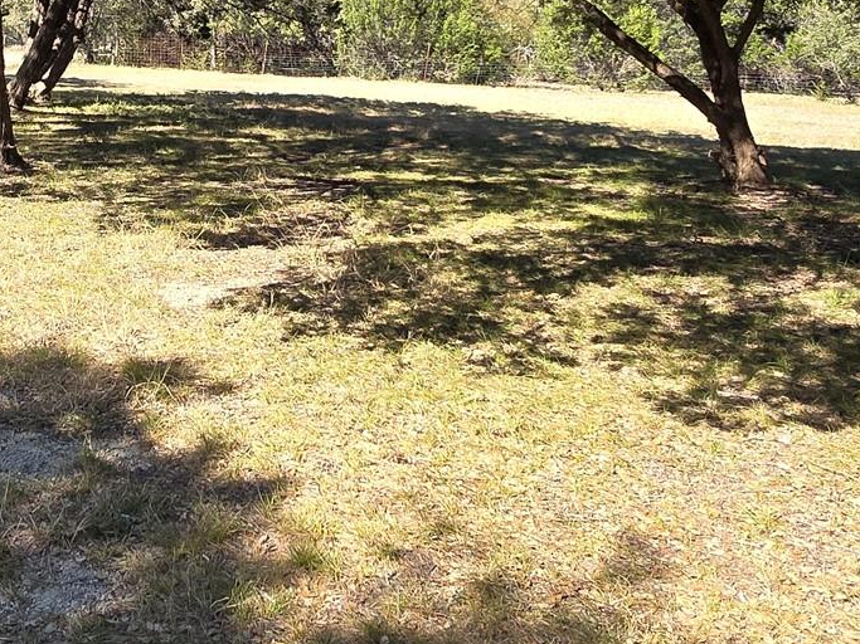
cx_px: 186
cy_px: 48
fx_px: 969
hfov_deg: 45.7
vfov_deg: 34.5
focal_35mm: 39
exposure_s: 1/763
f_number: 2.2
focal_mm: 2.2
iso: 50
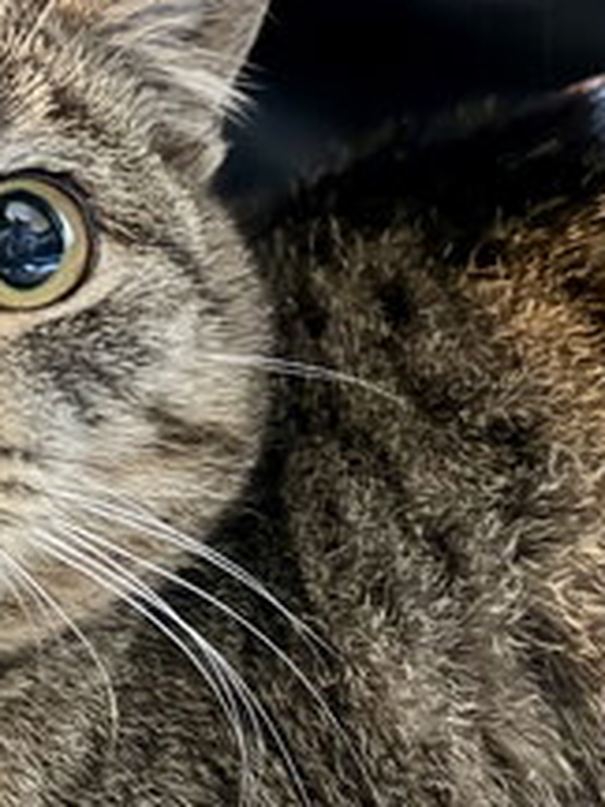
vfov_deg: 26.0
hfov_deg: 19.6
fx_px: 1724
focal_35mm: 74
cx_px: 86
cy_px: 592
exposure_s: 1/17
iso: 1600
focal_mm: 6.76
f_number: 1.78
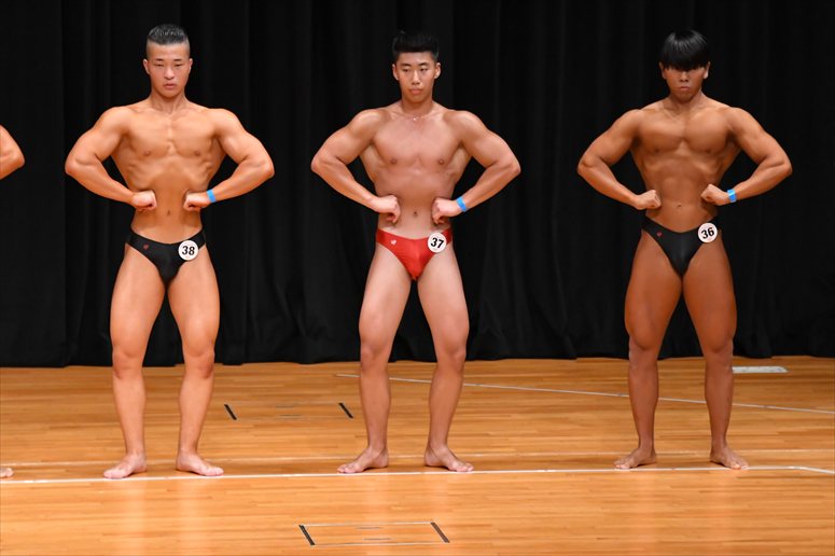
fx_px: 6260
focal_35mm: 270
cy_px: 278
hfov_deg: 7.6
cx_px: 418
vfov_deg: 5.1
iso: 4000
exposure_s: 1/400
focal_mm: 180
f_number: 5.6
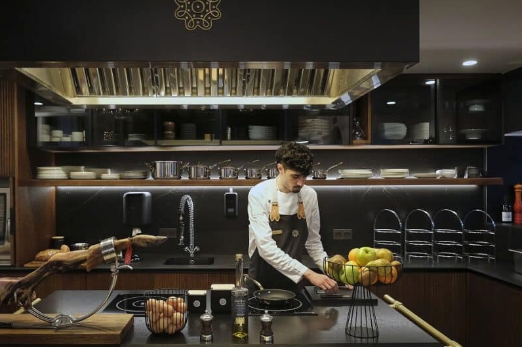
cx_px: 234
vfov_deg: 47.5
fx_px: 391
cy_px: 216
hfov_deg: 67.2
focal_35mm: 27
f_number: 3.6
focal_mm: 14
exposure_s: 1/170
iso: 2500
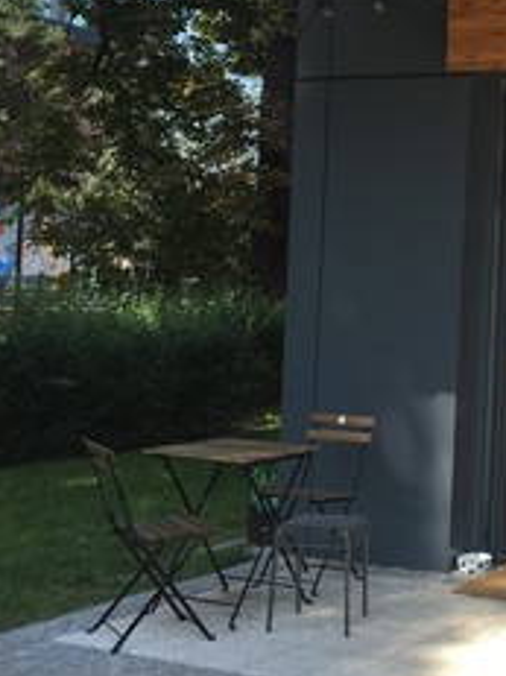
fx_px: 1346
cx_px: 576
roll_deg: -1.8
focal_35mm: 69
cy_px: 275
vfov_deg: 28.1
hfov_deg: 20.2
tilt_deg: +0.9
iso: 25
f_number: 2.2
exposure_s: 1/553
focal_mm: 4.15
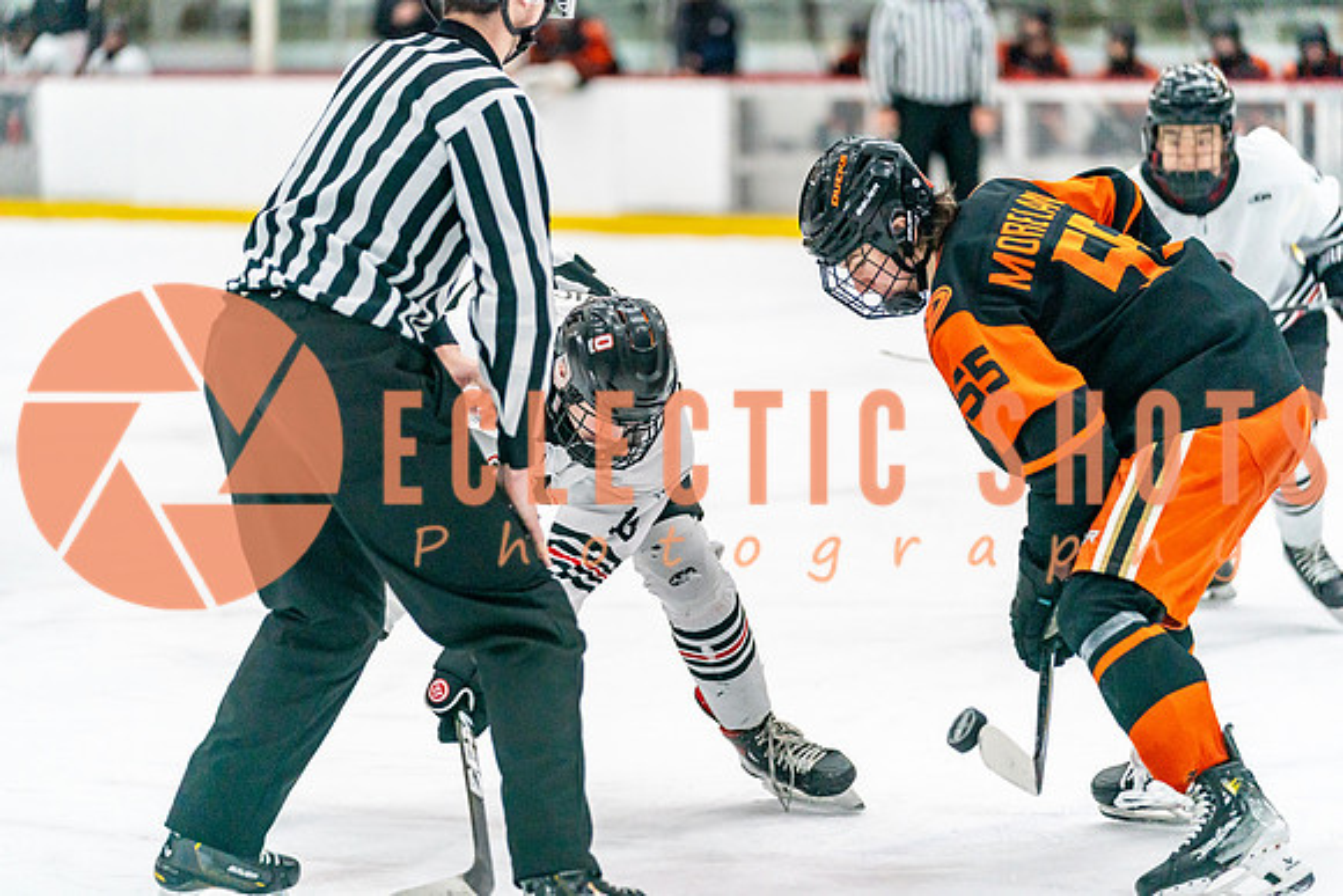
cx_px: 672
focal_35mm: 143
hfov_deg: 14.3
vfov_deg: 9.6
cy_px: 448
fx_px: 5336
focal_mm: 143
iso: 3200
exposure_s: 1/1250
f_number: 2.8
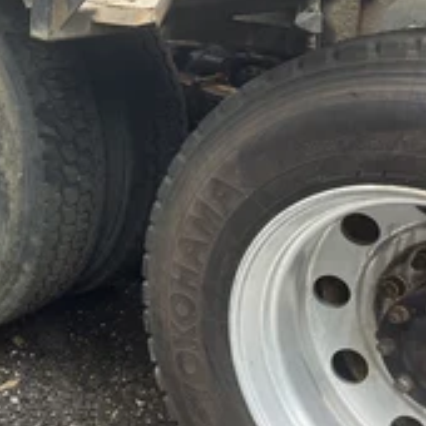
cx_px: 15
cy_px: 125
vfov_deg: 31.3
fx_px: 752
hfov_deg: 29.8
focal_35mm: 54
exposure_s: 1/445
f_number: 1.6
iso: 50
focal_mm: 5.1
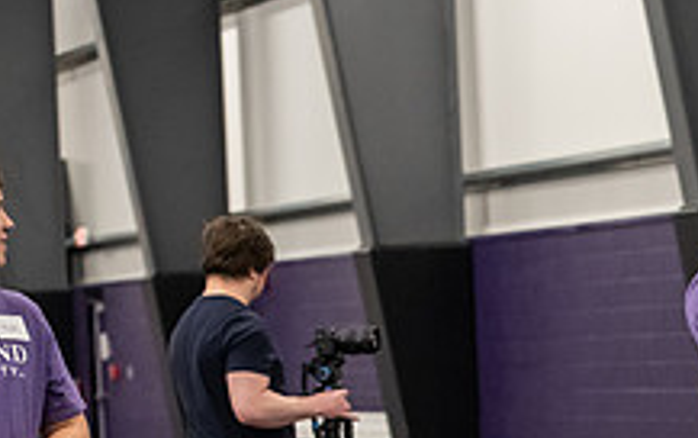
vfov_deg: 5.9
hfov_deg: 9.2
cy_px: 581
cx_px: 930
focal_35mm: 223
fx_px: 4245
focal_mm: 82
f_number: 4.5
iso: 5000
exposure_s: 1/200
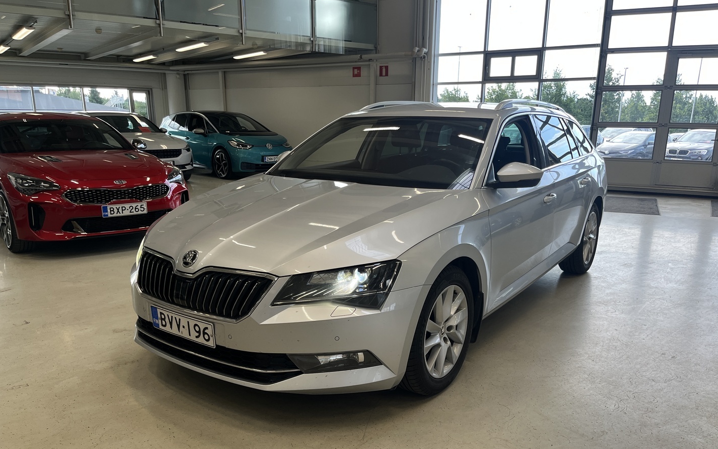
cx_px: 363
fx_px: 548
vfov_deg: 44.3
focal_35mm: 28
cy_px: 272
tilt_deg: -15.0
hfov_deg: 66.5
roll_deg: -1.3
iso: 64
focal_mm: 5.1
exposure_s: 1/246
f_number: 1.6
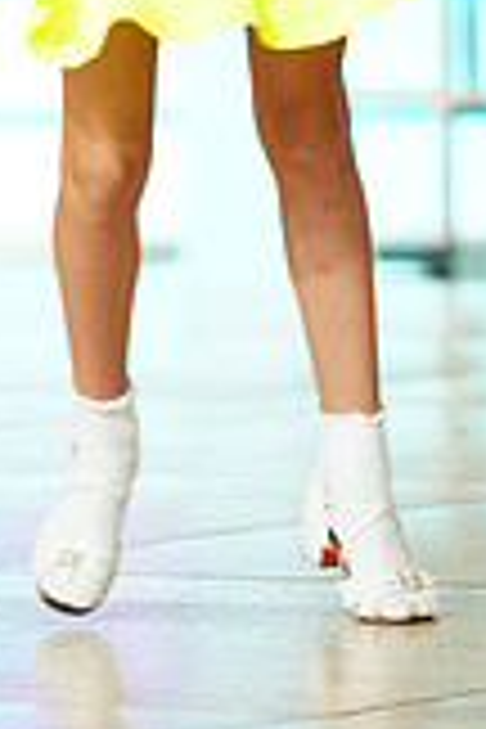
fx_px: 11744
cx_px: 475
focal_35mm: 580
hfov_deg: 2.4
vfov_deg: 3.5
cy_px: -207
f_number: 2.8
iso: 1600
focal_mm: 162
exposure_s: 1/250
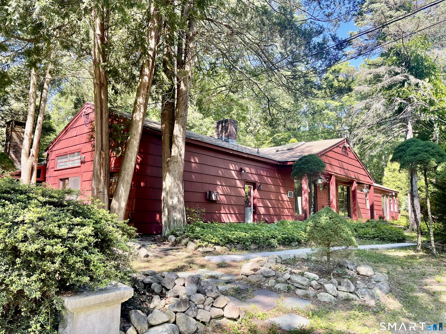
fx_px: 322
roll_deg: -0.9
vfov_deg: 54.9
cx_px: 223
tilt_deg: +9.2
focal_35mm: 25
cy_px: 167
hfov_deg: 69.4
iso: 32
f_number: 1.6
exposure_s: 1/220
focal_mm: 5.1
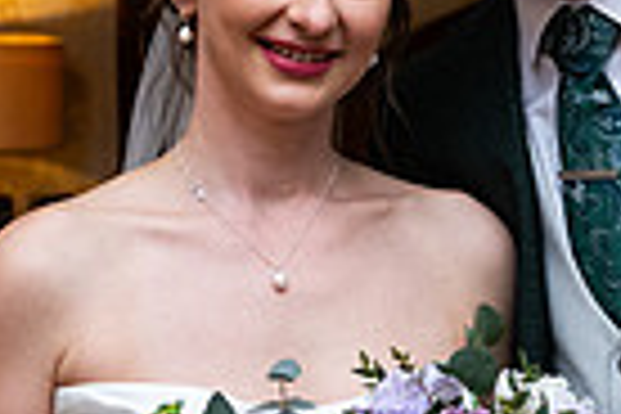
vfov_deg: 10.0
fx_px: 2363
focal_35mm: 137
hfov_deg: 14.8
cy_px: 115
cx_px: 540
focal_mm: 32
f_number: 3.5
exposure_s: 1/160
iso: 640
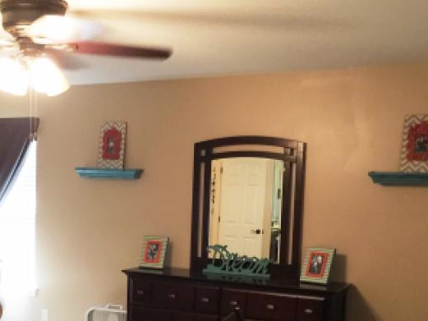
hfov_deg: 33.3
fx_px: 705
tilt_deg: -6.3
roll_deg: -1.5
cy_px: 248
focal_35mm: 57
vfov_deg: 25.3
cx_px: 120
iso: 100
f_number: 2.2
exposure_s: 1/10
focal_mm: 4.15
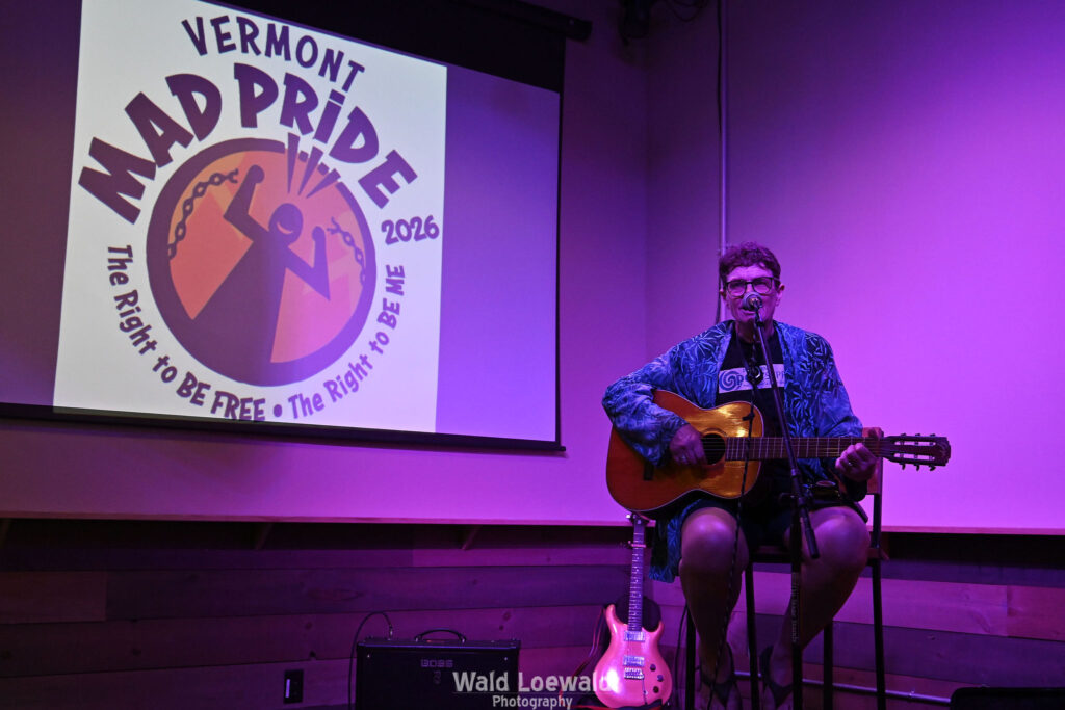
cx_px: 532
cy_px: 355
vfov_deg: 31.9
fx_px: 1243
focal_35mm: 42
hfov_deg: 46.4
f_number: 3.5
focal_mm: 28
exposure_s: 1/200
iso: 2000
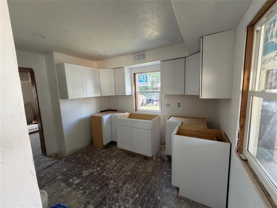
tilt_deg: -8.5
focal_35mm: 14
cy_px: 104
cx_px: 138
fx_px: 112
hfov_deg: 102.1
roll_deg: +2.1
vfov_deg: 85.7
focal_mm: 2.22
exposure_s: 1/121
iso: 200
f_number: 2.2
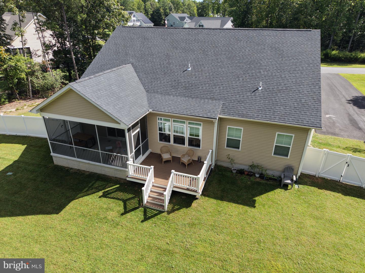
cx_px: 182
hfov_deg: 71.6
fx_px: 253
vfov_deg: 56.8
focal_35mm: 24
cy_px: 136
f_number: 1.8
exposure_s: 1/1000
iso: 100
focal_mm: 8.67
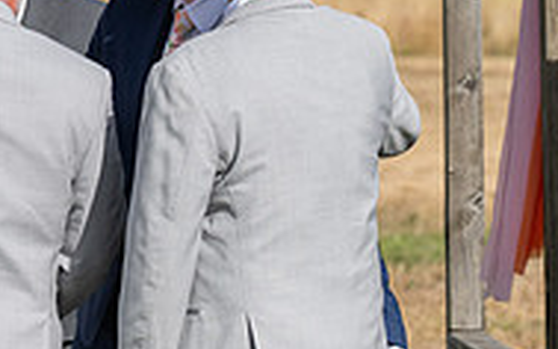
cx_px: 136
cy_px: 108
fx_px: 4698
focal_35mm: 309
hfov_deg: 6.8
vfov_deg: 4.2
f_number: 4.5
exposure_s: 1/5000
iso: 400
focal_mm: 99
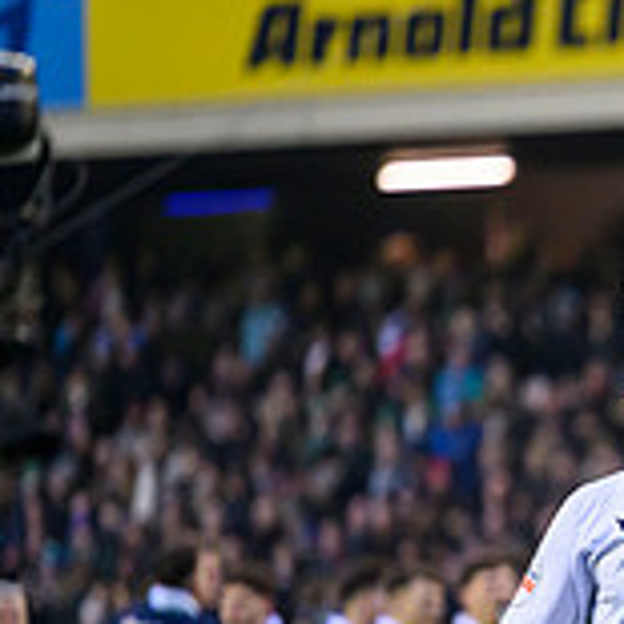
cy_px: 671
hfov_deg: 2.9
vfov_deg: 2.9
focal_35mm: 603
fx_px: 12298
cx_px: 1202
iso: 3200
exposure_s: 1/2000
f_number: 2.8
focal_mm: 175
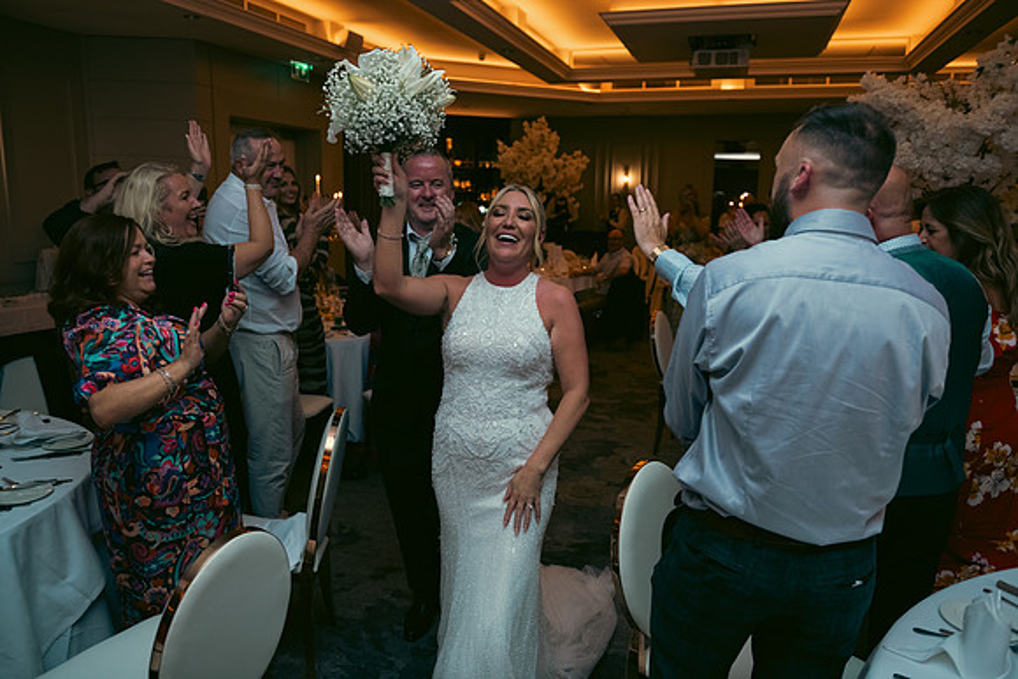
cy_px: 340
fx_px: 735
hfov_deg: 69.4
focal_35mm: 26
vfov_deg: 49.6
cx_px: 509
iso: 800
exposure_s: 1/160
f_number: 3.5
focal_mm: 26
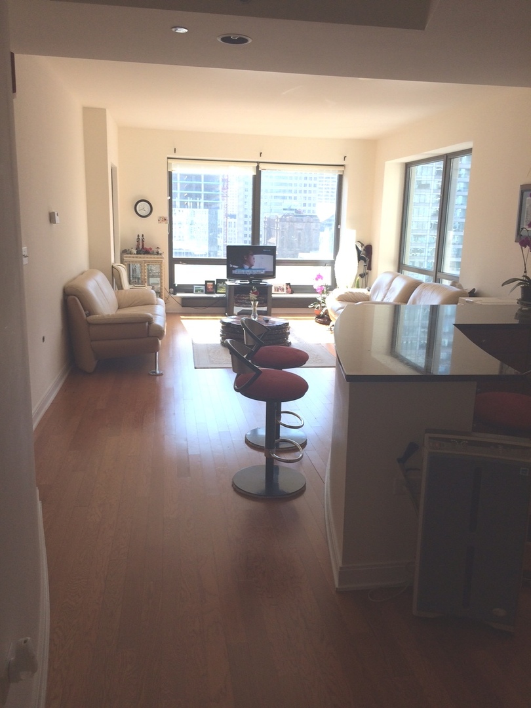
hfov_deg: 48.2
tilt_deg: -12.6
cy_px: 354
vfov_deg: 61.7
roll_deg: -0.3
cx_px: 266
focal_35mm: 29
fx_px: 593
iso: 40
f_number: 2.2
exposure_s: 1/299
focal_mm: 4.15
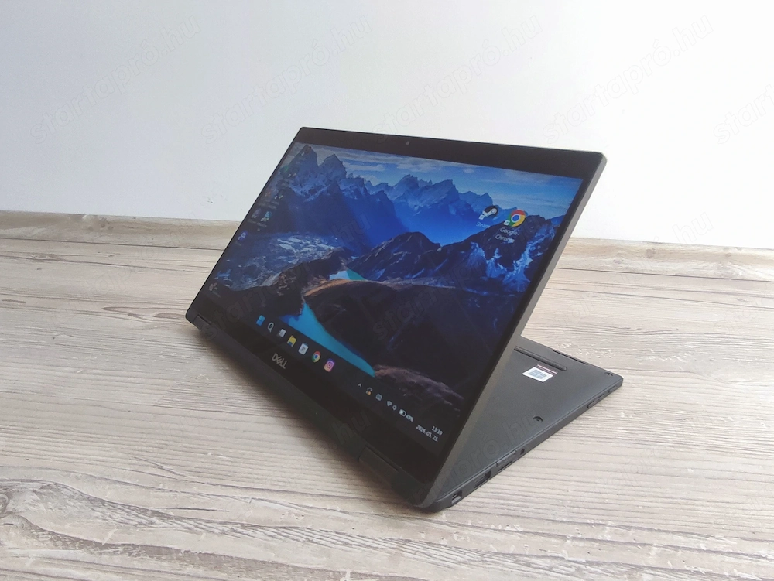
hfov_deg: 94.5
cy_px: 290
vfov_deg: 78.2
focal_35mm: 16
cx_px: 387
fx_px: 358
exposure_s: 1/100
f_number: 2.2
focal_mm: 1.65
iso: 74
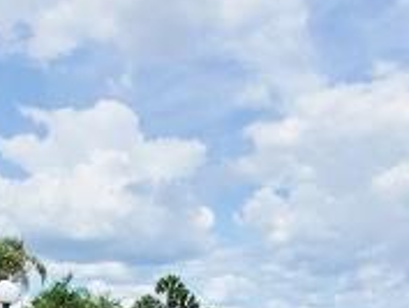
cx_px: 224
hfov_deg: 40.4
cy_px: 371
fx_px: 556
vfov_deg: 27.2
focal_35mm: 47
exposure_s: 1/1453
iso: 50
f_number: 2.2
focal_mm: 1.8
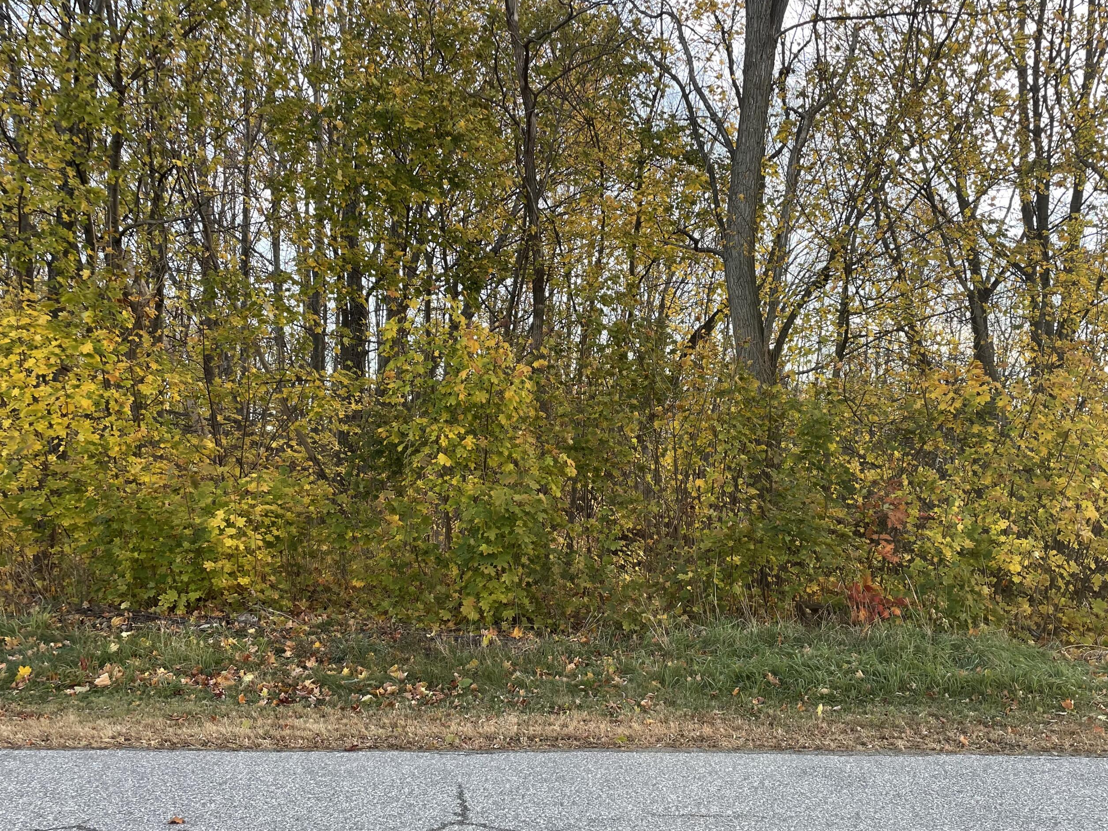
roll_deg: -0.2
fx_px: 992
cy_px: 495
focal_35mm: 31
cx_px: 612
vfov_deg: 45.2
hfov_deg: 58.2
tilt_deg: -1.9
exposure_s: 1/121
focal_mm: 4.2
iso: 40
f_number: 1.6
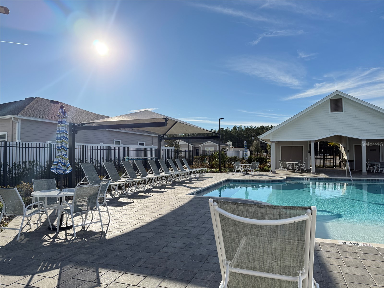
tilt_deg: +1.9
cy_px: 144
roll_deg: +0.2
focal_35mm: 24
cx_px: 192
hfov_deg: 71.6
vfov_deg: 56.8
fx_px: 266
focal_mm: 6.76
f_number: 1.78
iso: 125
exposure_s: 1/6711
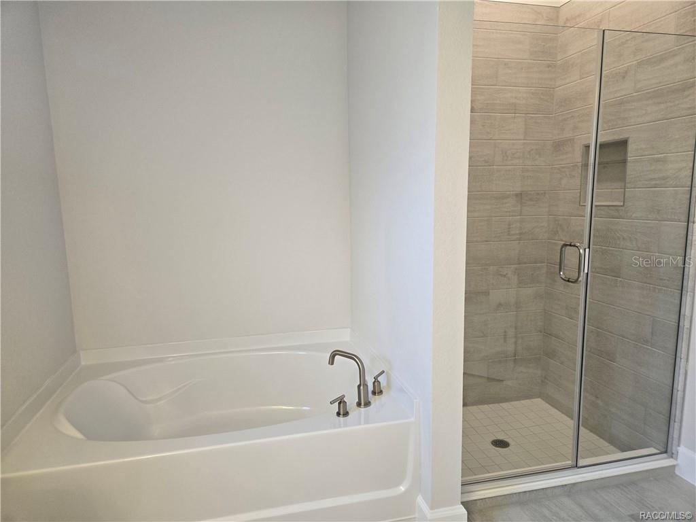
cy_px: 261
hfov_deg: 73.9
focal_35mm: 23
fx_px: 462
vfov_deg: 58.9
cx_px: 348
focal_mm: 5.4
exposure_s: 1/120
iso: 200
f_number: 1.8
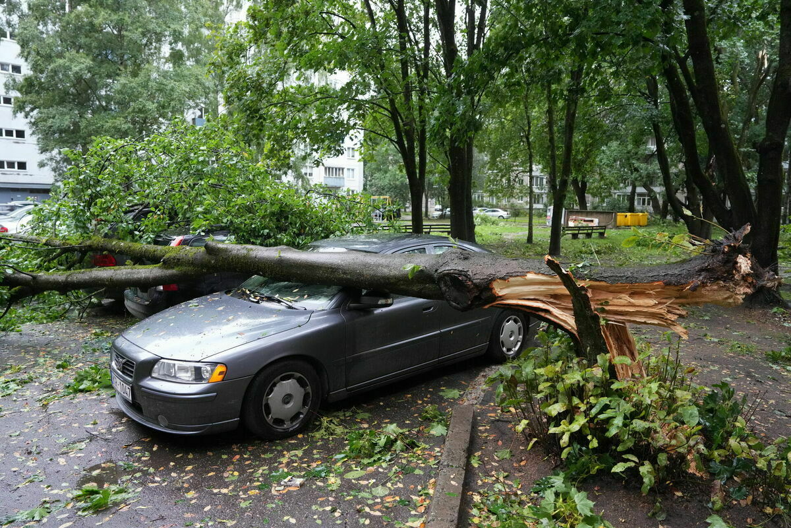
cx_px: 396
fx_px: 527
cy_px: 264
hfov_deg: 73.7
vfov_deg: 53.1
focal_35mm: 24
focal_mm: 24
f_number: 3.5
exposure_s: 1/250
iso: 4000
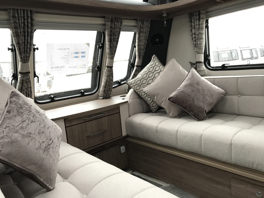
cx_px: 132
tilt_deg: -6.9
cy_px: 99
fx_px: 214
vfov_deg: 49.7
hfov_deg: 63.4
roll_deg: +1.7
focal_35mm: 28
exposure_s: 1/24
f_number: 1.8
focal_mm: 3.99
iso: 32
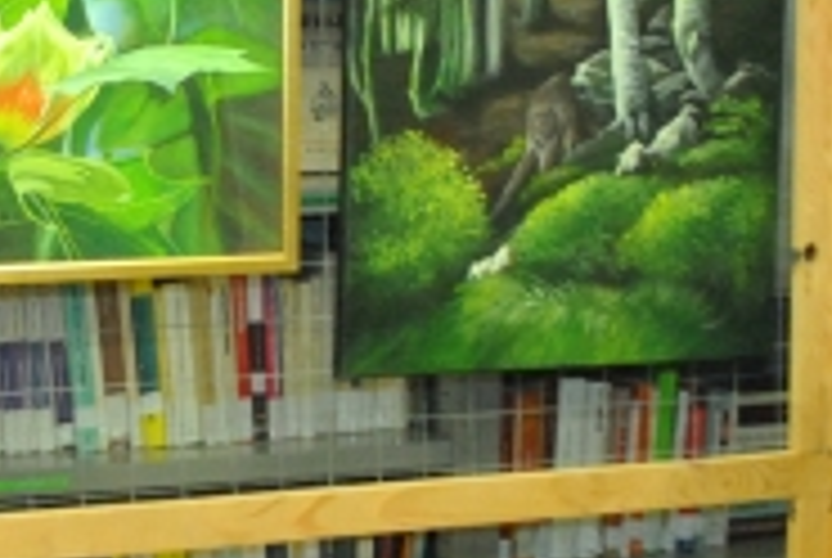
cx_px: 58
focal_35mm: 102
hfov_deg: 19.6
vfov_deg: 13.5
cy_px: 214
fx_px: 2361
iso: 1400
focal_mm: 18
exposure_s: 1/200
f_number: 4
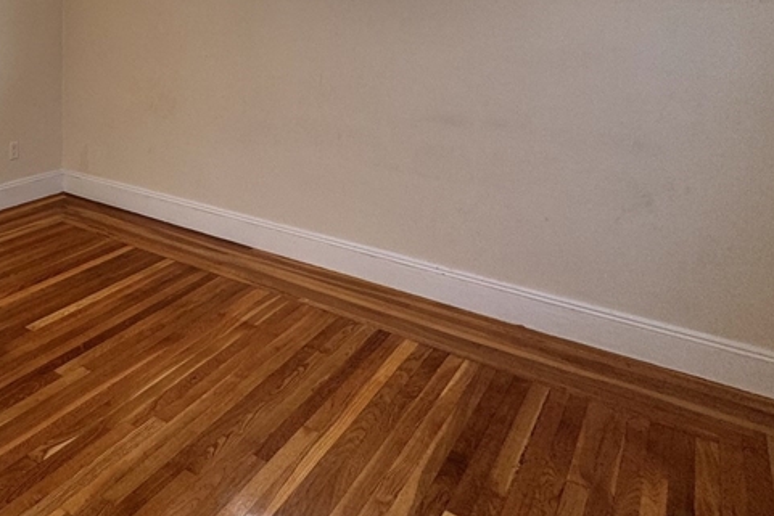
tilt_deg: -6.7
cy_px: 82
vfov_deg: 40.1
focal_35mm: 31
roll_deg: -0.3
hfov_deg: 53.7
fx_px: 667
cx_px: 97
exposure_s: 1/99
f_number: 2.2
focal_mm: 2.22
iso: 64
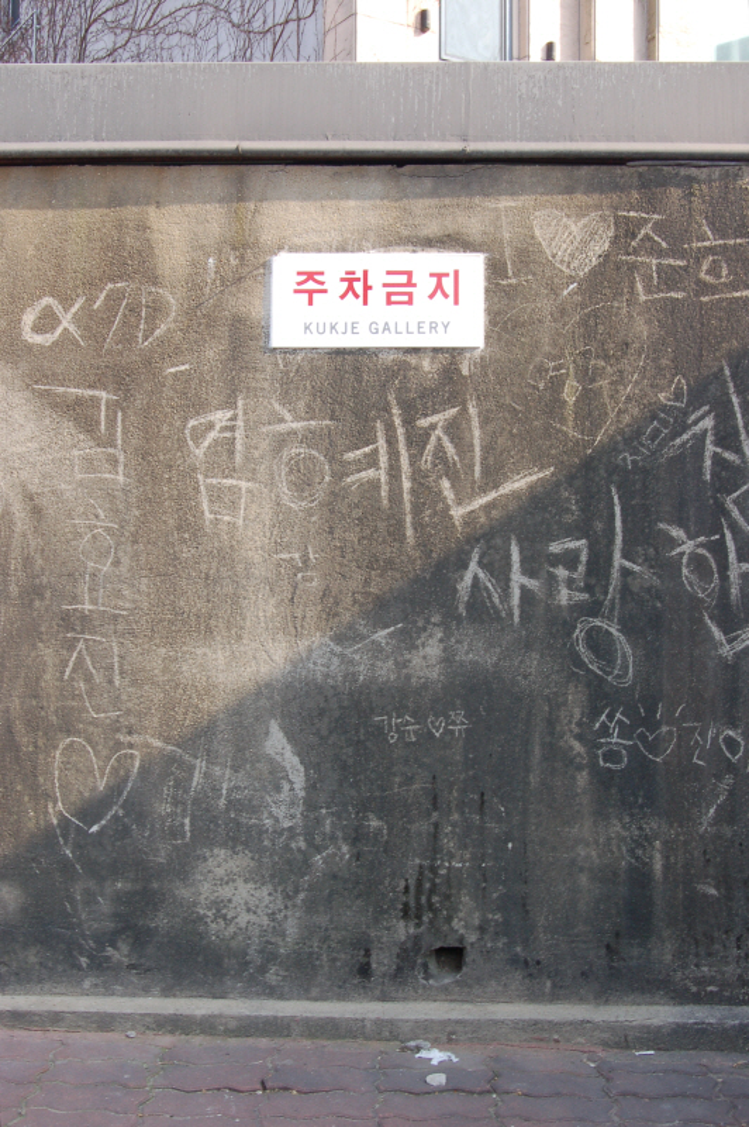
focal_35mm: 45
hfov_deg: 29.8
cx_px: 374
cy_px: 564
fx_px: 1407
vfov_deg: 43.6
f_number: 29
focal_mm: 30
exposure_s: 1/15
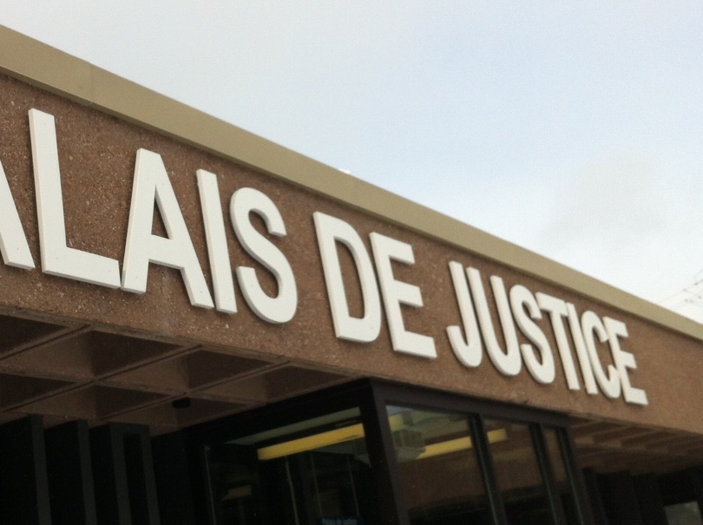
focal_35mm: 56
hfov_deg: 33.6
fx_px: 1136
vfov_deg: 26.0
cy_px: 226
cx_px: 164
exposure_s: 1/1436
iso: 80
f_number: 2.8
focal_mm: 3.85
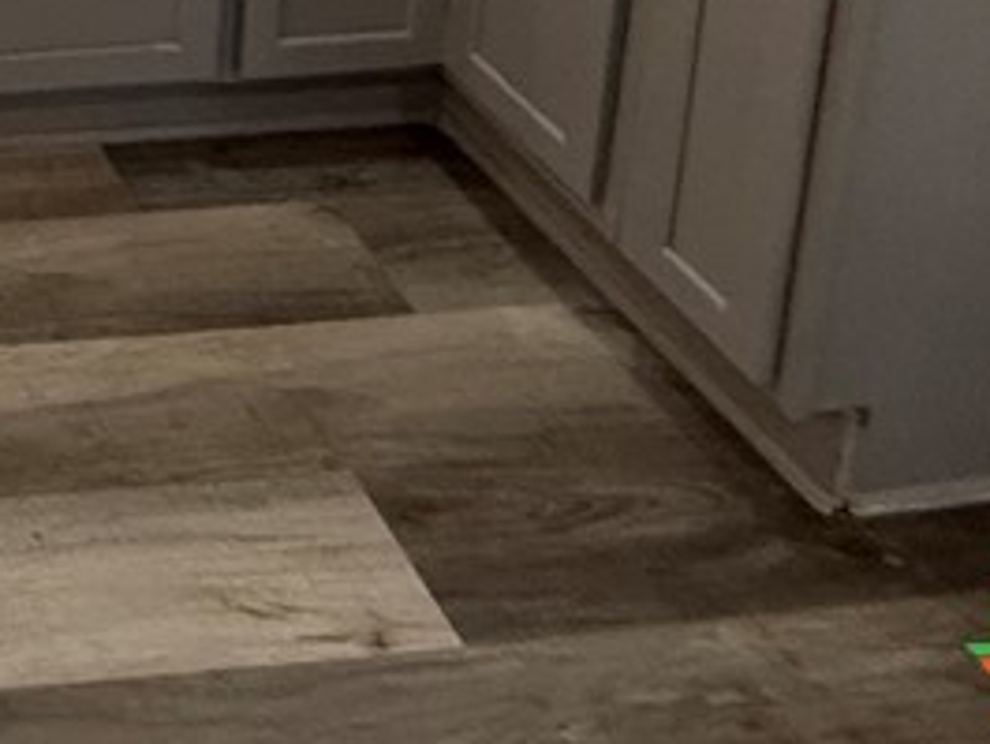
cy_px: -654
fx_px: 1545
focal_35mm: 54
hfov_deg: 27.5
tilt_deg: -7.3
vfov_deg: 19.2
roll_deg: +1.1
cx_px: -400
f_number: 2.2
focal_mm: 2.22
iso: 250
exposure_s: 1/120
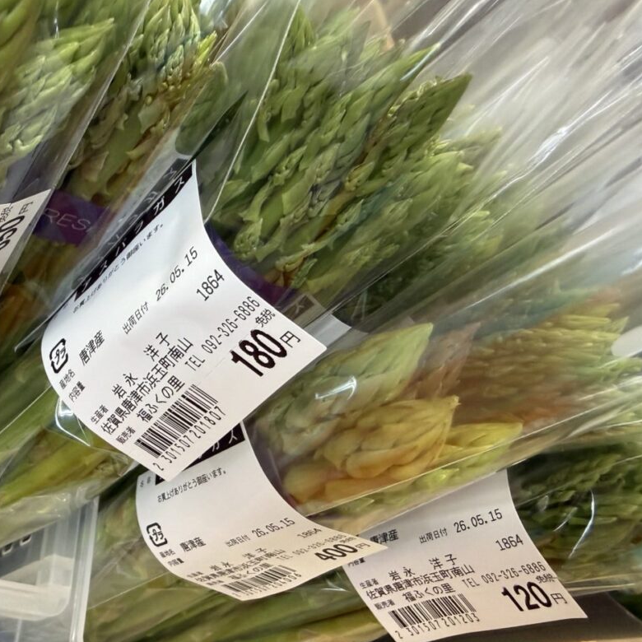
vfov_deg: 55.6
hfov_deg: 54.3
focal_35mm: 29
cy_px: 314
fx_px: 609
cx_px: 207
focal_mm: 2.22
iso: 250
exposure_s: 1/60
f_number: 2.2
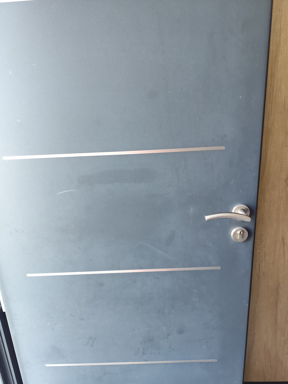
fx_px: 255
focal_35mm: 23
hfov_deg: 58.9
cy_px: 192
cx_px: 144
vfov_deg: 73.9
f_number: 1.65
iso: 640
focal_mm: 6.19
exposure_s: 1/100
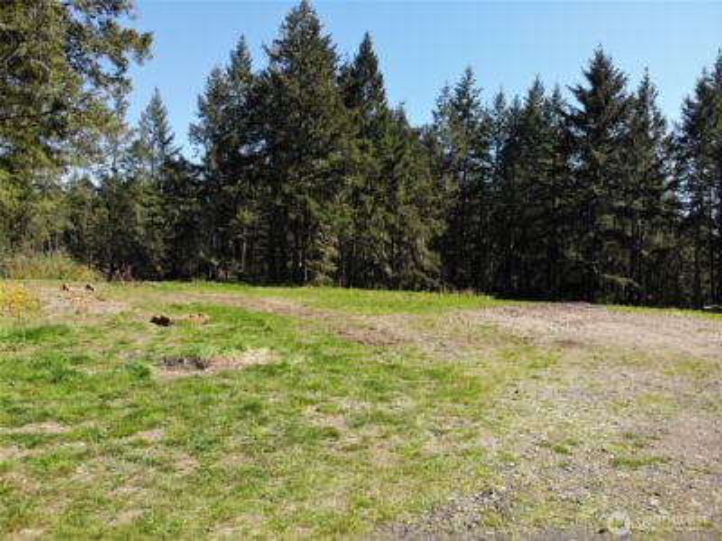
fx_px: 501
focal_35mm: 24
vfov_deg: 56.8
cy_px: 270
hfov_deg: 71.6
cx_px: 361
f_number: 2.8
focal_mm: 4.5
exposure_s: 1/538
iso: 100
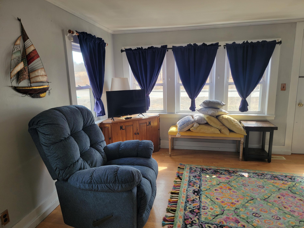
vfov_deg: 56.8
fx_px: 211
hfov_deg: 71.6
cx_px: 152
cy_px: 114
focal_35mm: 24
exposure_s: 1/120
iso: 64
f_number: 1.8
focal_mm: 6.7
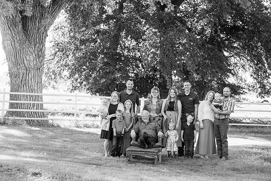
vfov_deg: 19.5
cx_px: 136
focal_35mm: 70
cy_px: 90
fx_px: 527
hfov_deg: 28.8
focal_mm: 70
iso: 800
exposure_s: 1/200
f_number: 6.3
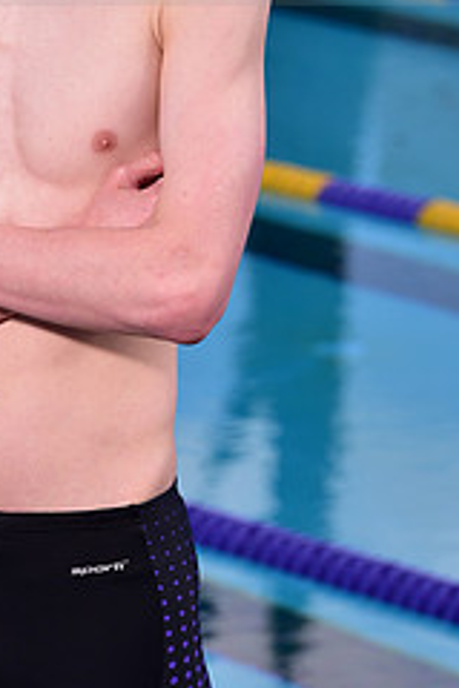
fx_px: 6483
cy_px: -86
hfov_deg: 4.1
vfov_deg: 6.1
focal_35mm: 339
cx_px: 7
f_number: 6.3
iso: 80
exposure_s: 1/250
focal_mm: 140
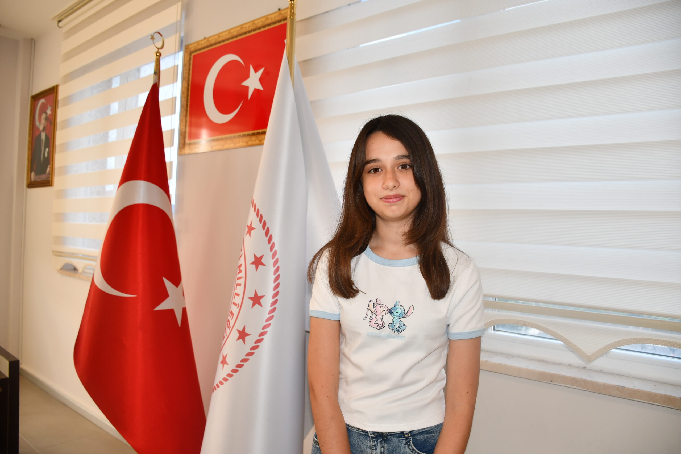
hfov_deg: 67.4
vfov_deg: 47.9
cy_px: 227
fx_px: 511
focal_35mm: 27
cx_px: 340
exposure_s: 1/125
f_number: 3.5
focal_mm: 18
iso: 250
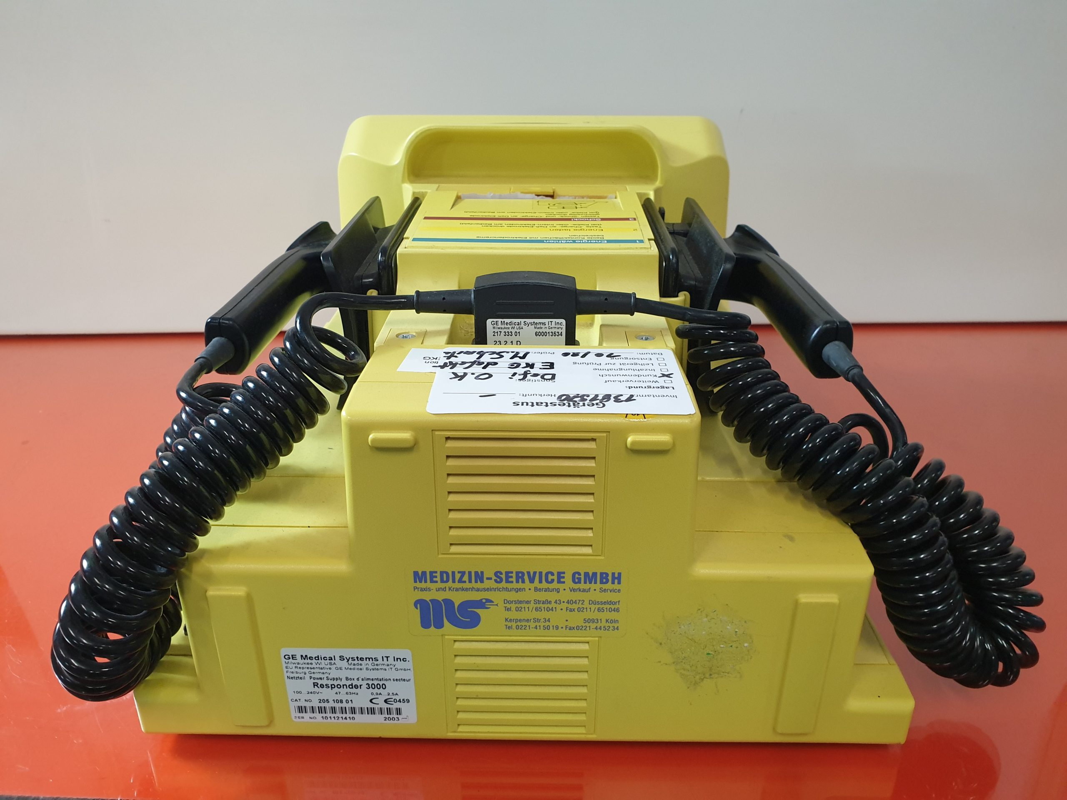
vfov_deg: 53.1
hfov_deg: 67.3
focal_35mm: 26
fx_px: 801
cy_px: 400
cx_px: 534
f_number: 2.4
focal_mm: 4.3
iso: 320
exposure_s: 1/50
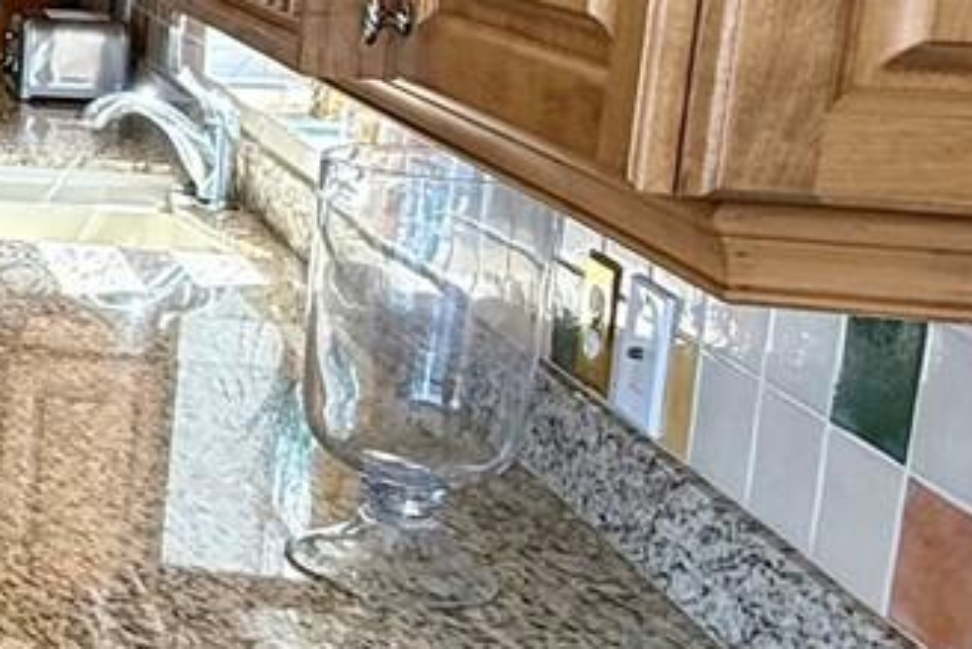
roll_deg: -1.1
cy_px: 71
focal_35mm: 71
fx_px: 1918
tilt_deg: -7.9
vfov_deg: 18.9
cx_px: -708
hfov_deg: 21.0
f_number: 2.2
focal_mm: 2.22
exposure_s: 1/120
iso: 100
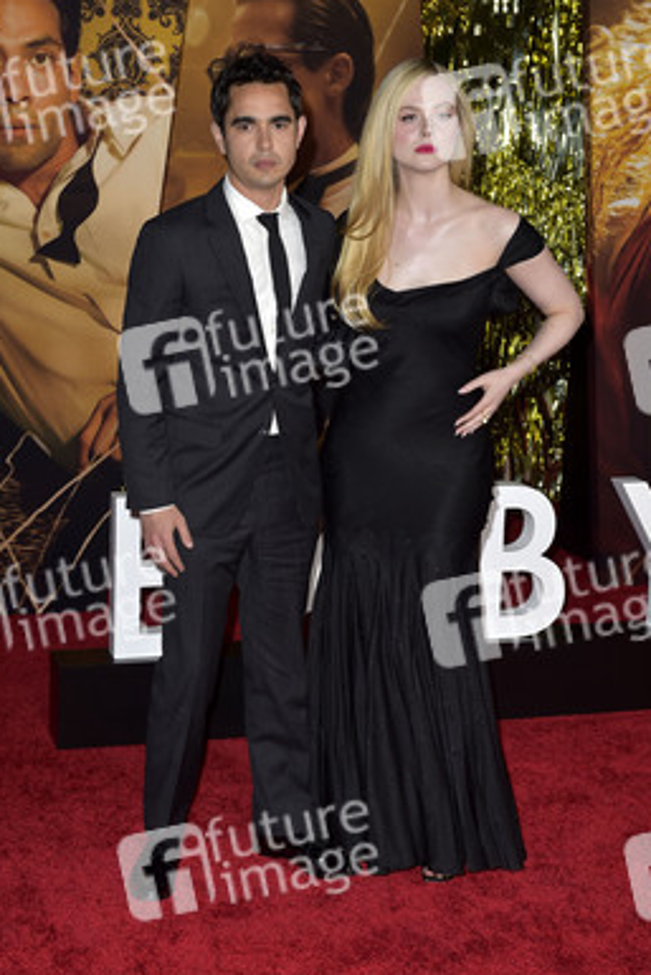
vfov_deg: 38.2
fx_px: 1409
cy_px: 481
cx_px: 323
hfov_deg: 26.0
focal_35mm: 52
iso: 640
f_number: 6.3
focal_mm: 50
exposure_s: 1/250
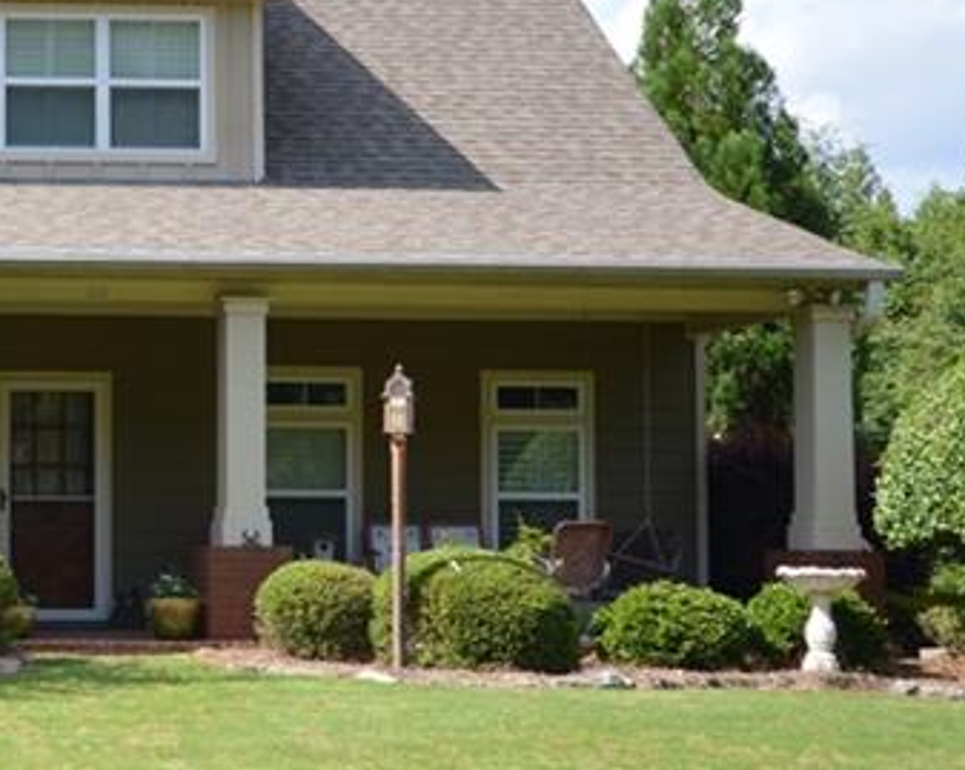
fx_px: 2197
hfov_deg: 22.9
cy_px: 427
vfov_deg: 19.9
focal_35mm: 77
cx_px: -166
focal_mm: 18
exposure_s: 1/160
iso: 100
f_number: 6.3
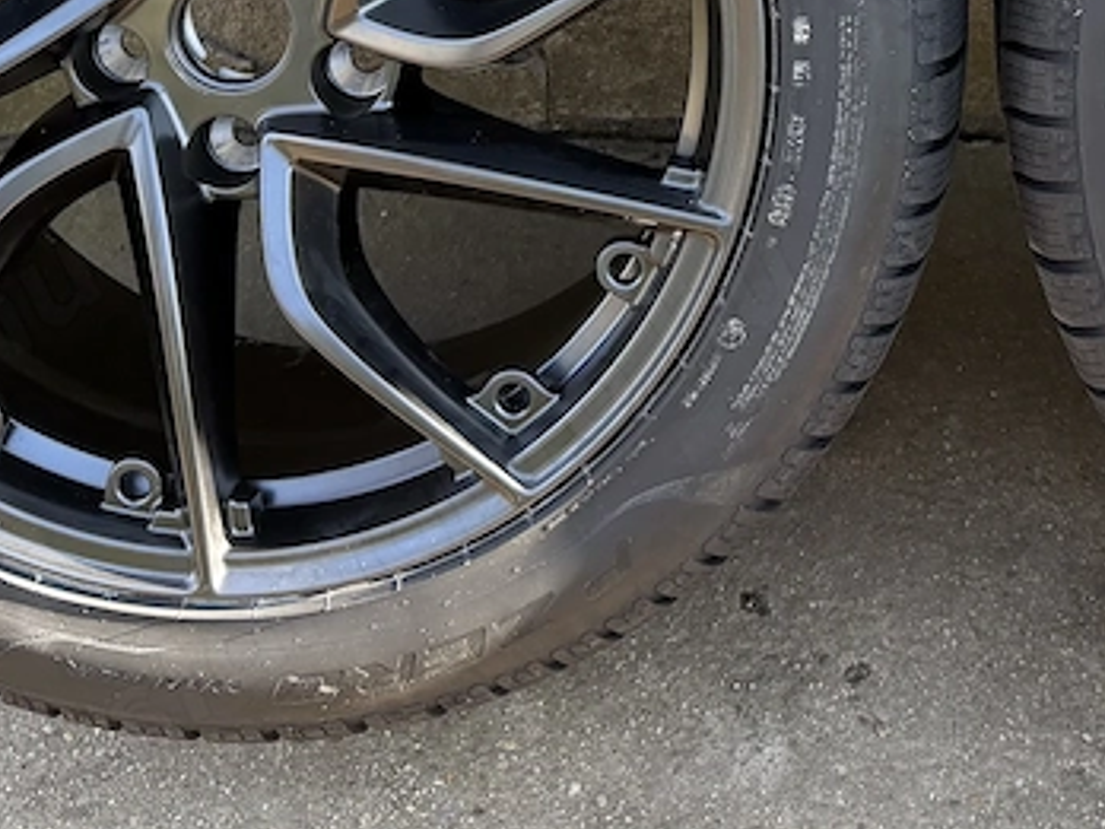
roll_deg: -0.1
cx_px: 867
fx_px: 2203
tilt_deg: -34.0
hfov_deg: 27.7
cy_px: -257
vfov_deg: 19.6
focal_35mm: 69
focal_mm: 6.76
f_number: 1.78
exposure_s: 1/121
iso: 100
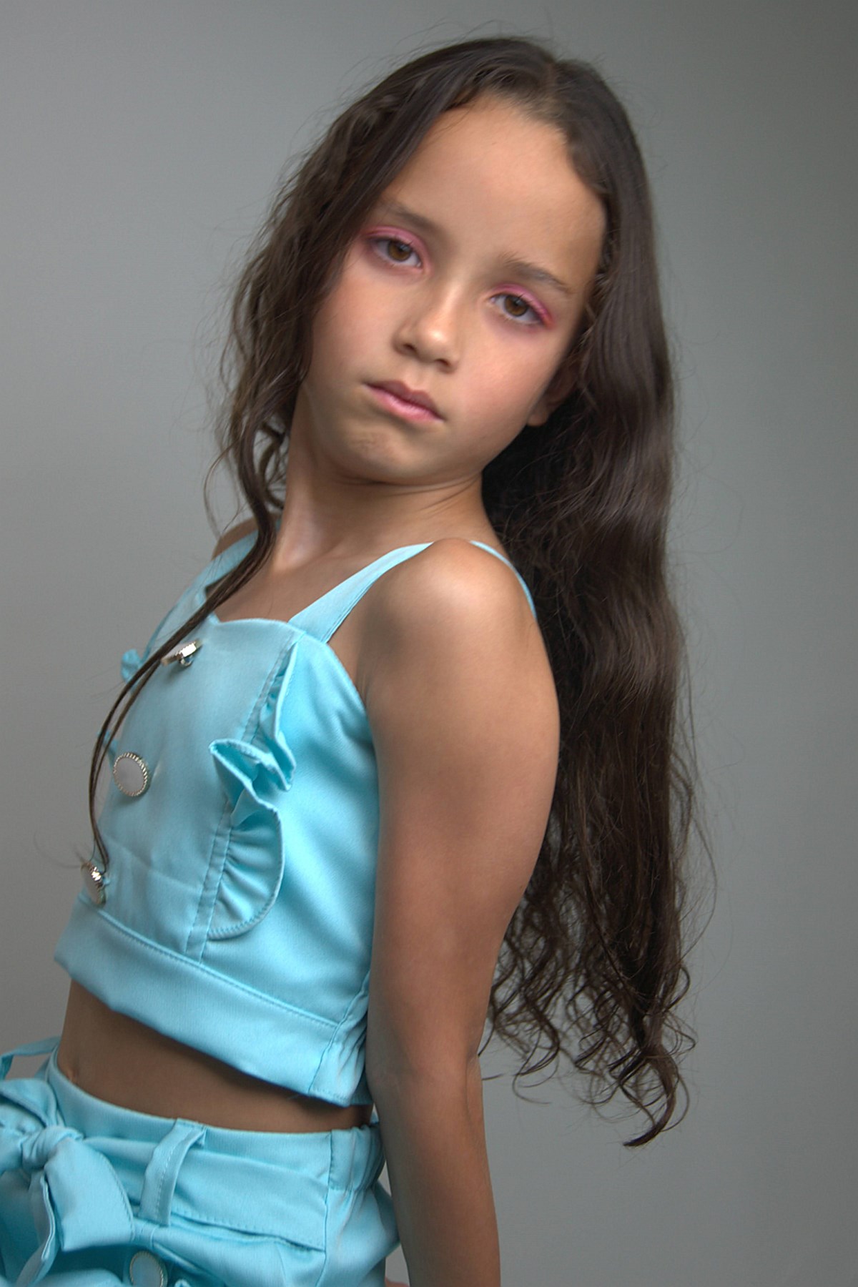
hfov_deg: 25.8
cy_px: 644
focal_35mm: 52
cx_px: 429
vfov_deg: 37.9
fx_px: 1877
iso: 100
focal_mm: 35
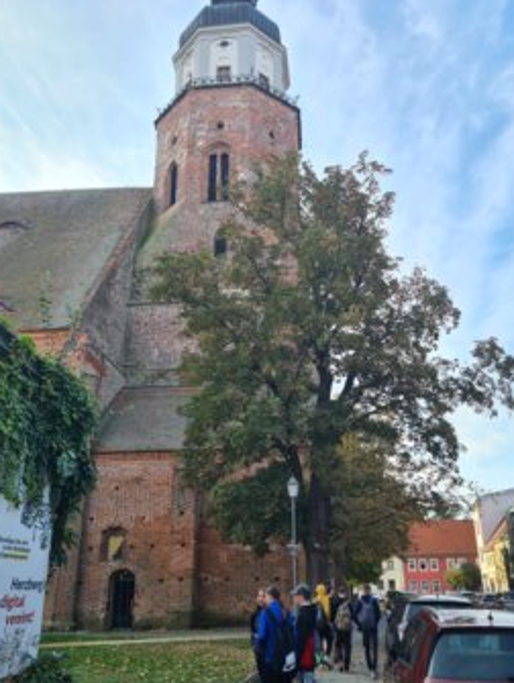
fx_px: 613
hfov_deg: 45.5
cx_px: 277
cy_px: 351
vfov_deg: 58.3
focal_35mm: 31
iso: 50
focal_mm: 5.4
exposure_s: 1/610
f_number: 1.8
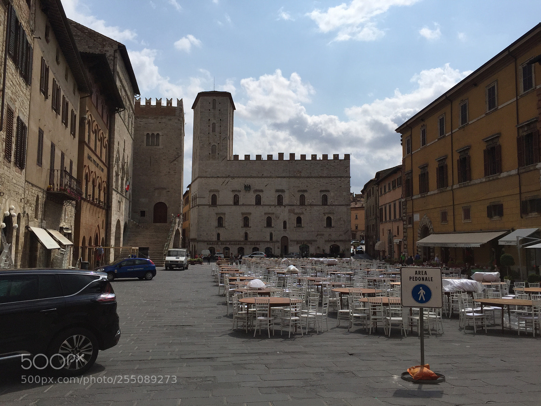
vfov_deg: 48.2
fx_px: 453
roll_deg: -1.8
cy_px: 203
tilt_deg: +5.4
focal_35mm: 29
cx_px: 270
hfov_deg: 61.7
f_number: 2.2
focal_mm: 4.15
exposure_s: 1/7937
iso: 32
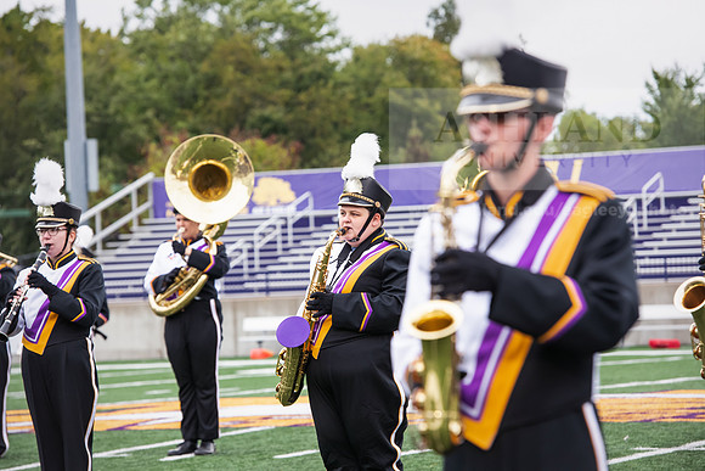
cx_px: 352
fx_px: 3134
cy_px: 236
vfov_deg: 8.6
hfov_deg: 12.8
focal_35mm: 160
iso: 1000
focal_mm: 160
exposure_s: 1/500
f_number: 5.6
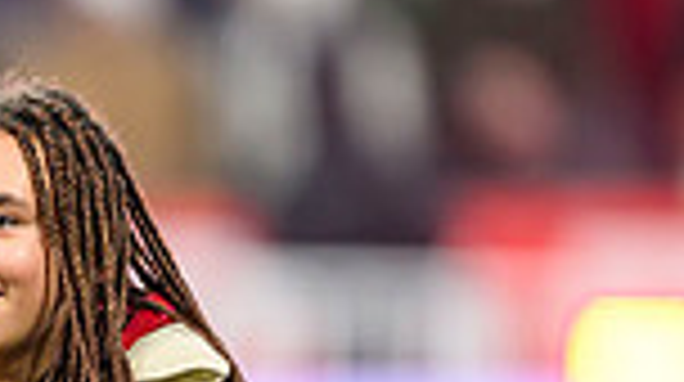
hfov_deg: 1.2
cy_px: 652
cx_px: -399
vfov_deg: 0.7
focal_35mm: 1800
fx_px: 32601
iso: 1000
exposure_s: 1/800
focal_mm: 400
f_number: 2.8
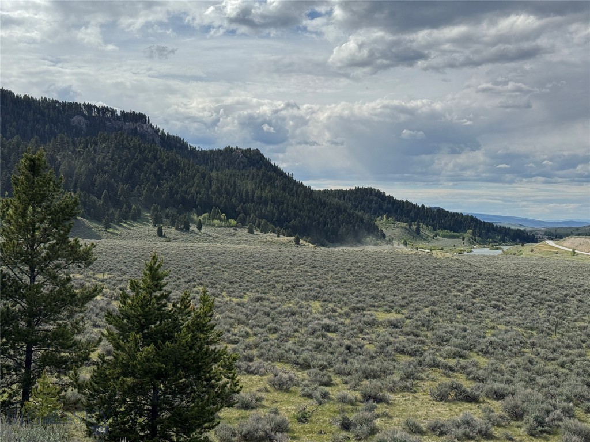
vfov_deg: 30.3
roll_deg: -1.3
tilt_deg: -1.6
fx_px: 818
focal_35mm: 48
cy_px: 221
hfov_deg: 39.7
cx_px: 295
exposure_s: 1/7937
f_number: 1.78
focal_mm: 6.76
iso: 64
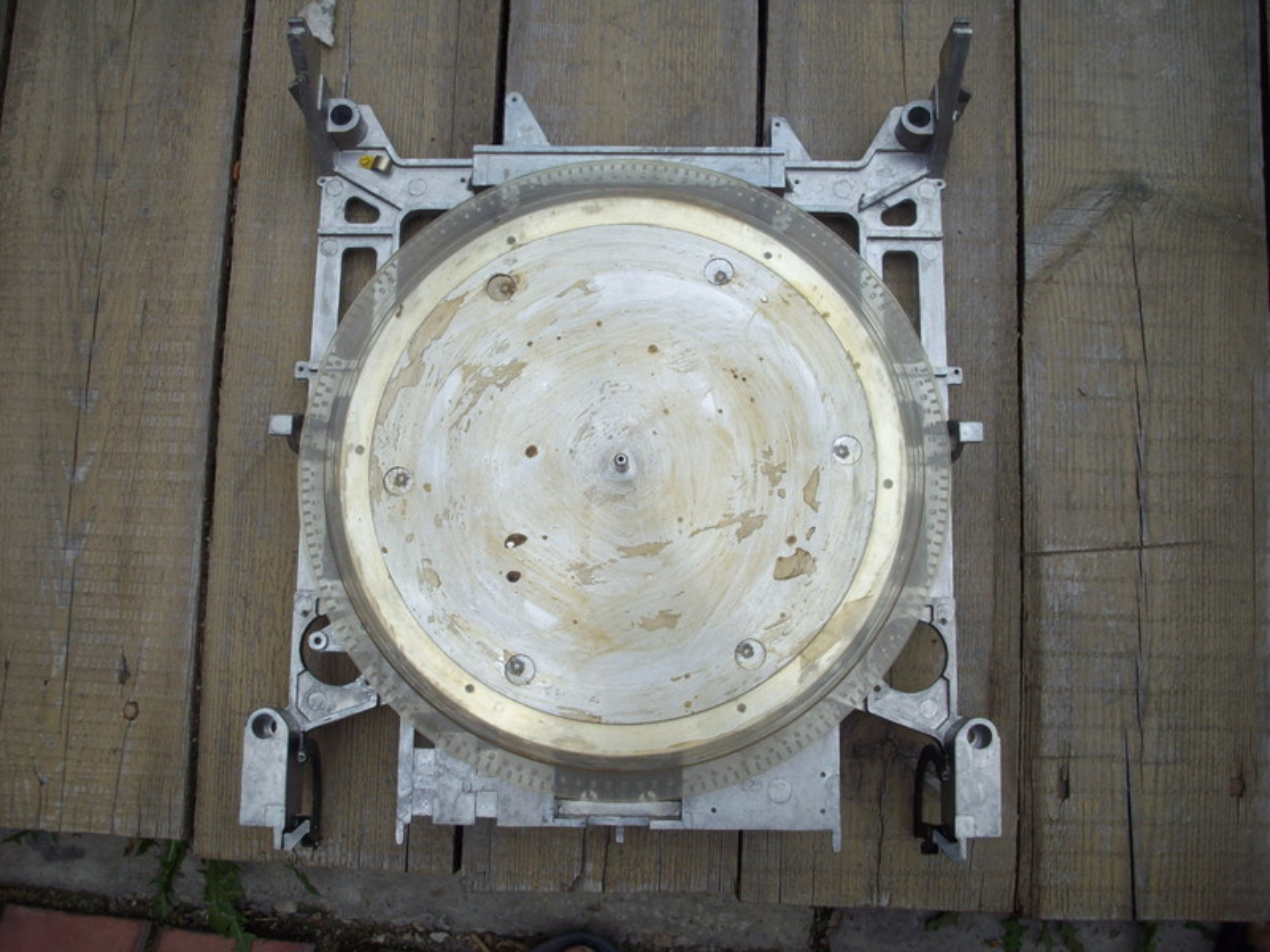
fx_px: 1357
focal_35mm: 37
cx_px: 635
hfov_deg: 50.1
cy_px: 476
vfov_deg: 38.7
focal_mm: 6.2
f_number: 5.6
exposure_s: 1/250
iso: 80
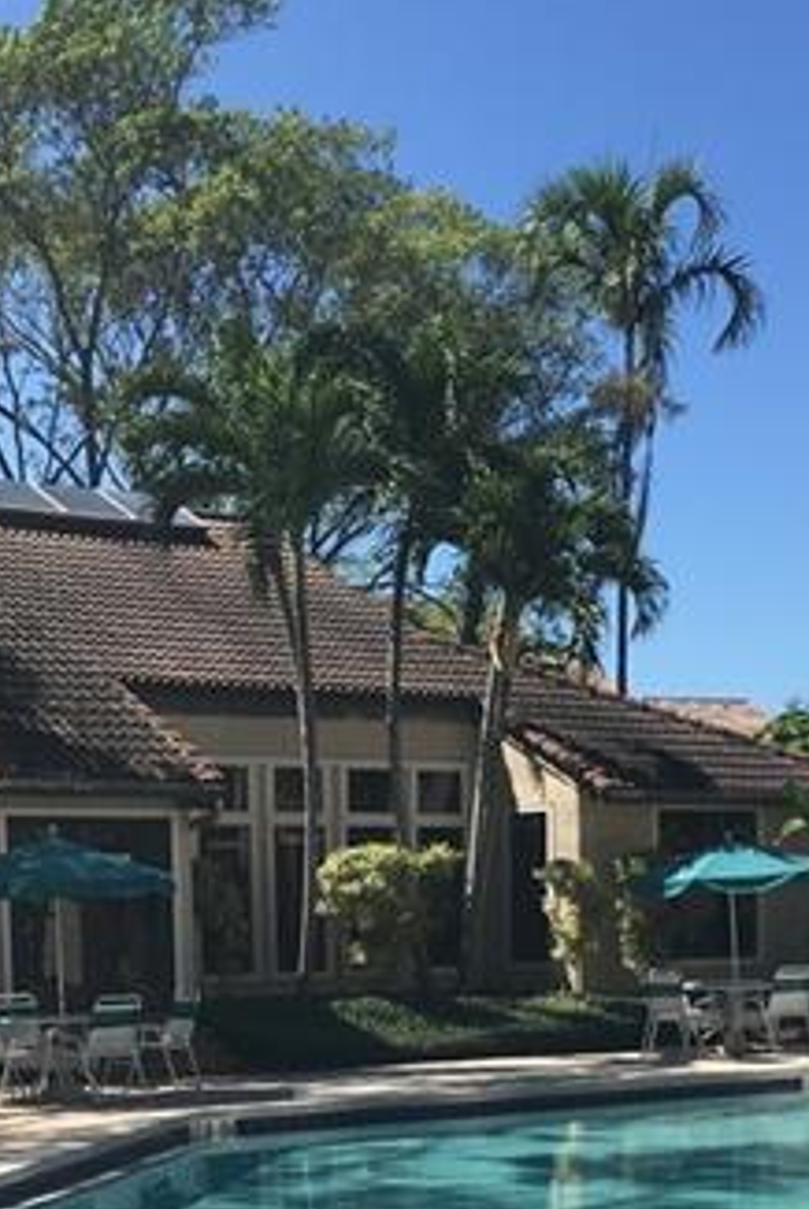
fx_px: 2388
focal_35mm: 71
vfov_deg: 27.3
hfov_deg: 19.2
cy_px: 1120
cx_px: 486
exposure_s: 1/1832
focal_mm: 4.15
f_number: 2.2
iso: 25
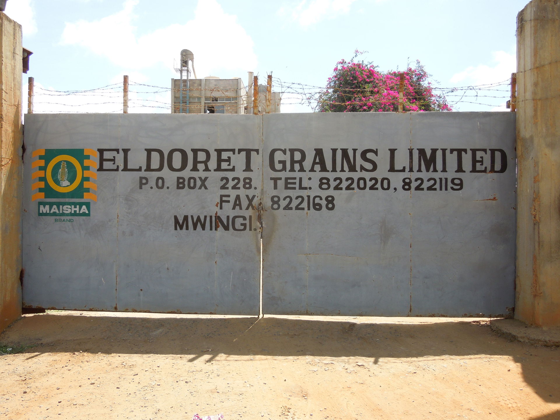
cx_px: 280
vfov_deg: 45.4
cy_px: 210
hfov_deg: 58.4
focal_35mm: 31
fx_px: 502
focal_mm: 5.6
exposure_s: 1/500
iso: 100
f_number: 3.6
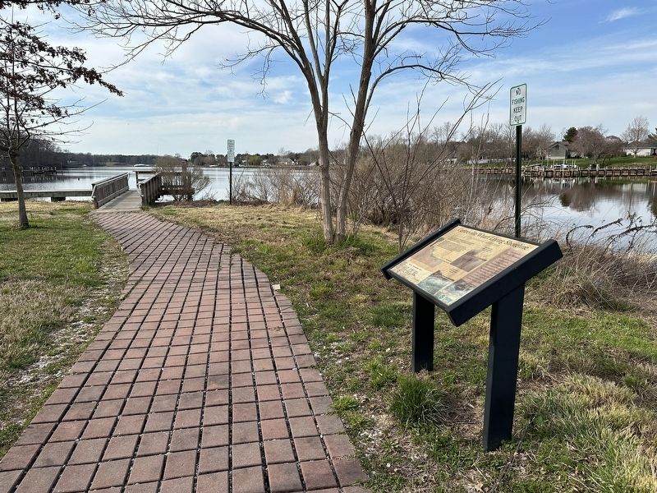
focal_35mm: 24
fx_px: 456
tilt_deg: -10.2
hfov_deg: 71.6
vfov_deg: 56.8
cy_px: 246
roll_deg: -0.1
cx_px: 328
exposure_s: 1/3472
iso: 80
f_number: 1.78
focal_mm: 6.86
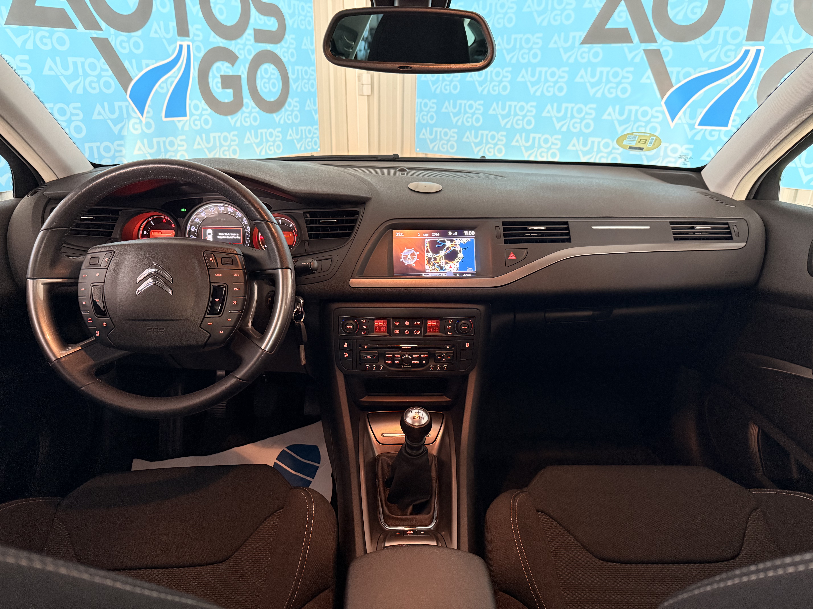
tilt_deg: -20.3
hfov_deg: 71.6
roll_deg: +0.0
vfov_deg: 56.8
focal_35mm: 24
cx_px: 406
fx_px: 564
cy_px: 304
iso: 640
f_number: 1.78
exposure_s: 1/60
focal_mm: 6.76
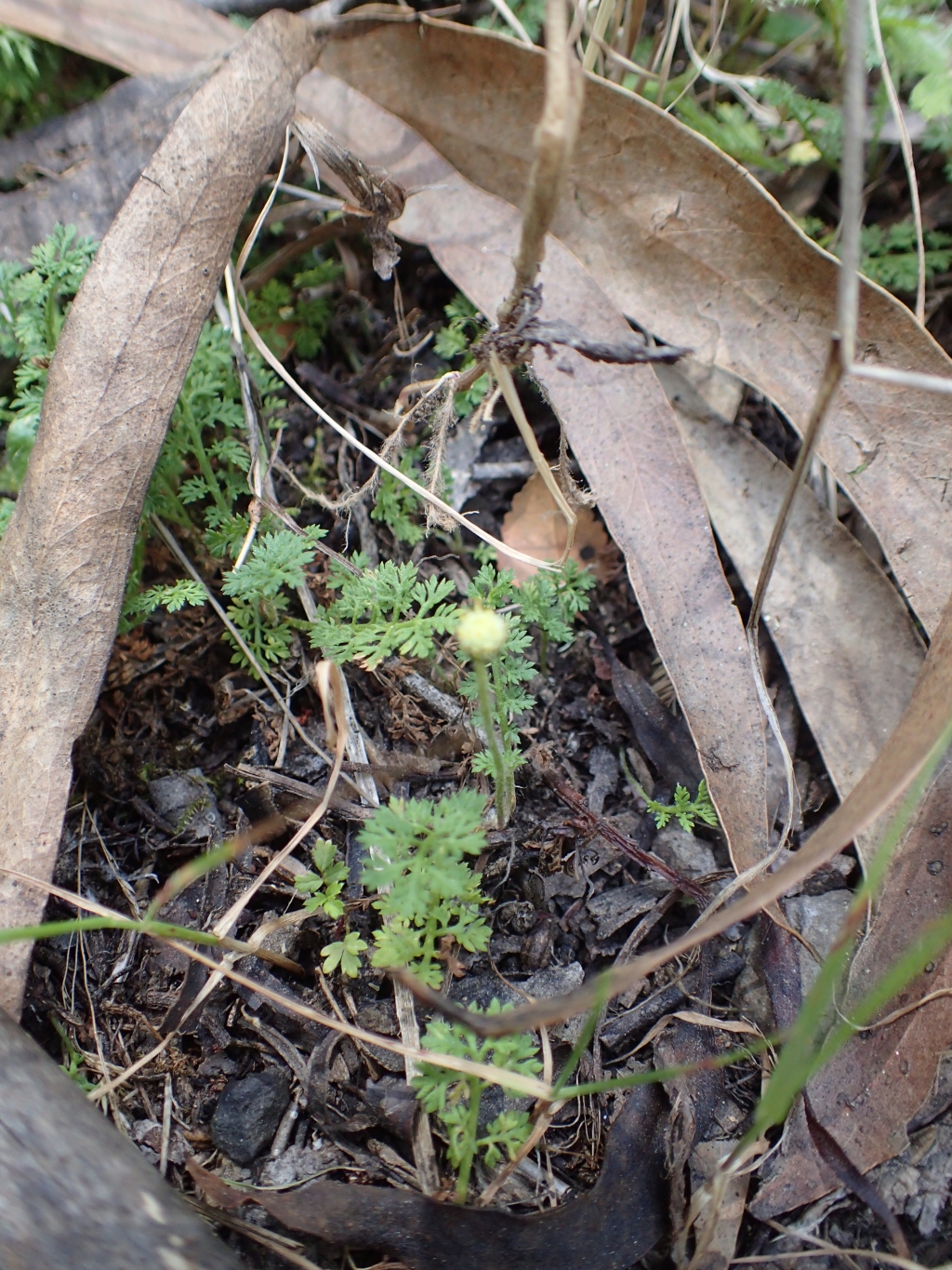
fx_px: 1100
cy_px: 635
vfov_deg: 60.0
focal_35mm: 30
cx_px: 476
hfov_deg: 46.8
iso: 250
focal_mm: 5.5
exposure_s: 1/125
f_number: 2.3
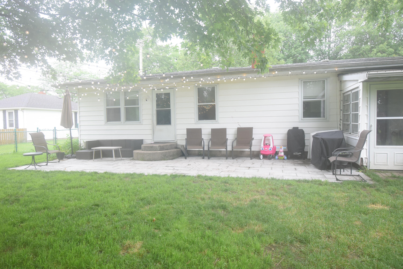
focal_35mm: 22
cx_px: 202
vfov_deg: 56.1
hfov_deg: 77.3
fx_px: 252
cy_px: 134
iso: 720
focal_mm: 15
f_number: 5
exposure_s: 1/250
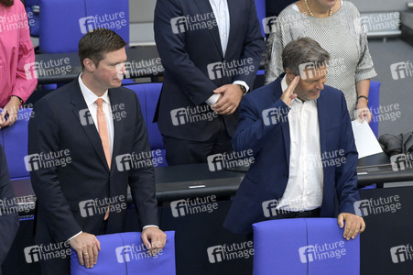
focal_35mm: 260
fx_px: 2981
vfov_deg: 5.3
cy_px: 138
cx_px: 206
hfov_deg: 7.9
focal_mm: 260
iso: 8000
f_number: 5.6
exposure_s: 1/320
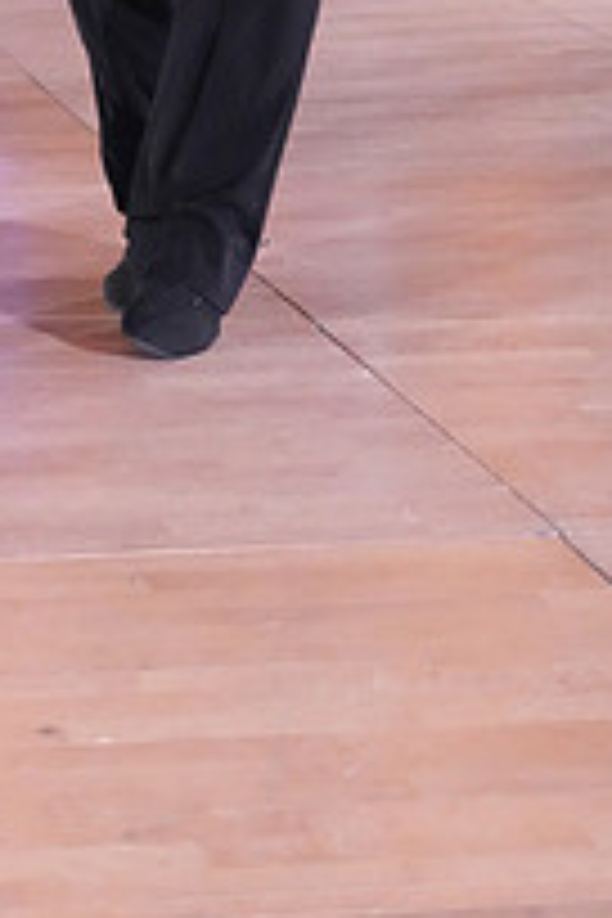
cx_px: -160
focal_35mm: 171
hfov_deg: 7.9
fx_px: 4360
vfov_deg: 11.7
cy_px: -256
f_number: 4.5
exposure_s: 1/400
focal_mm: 60
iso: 8000
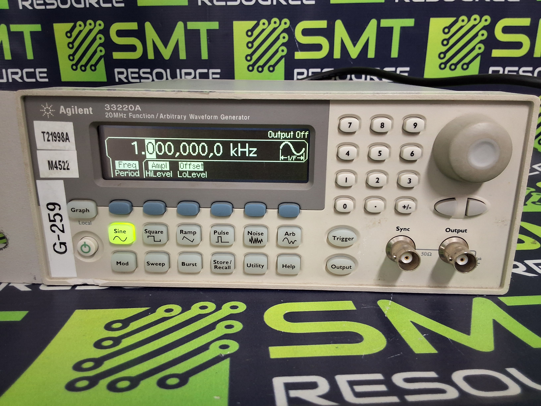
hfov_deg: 63.4
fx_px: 438
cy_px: 203
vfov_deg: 49.7
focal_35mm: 28
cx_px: 270
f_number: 1.9
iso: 160
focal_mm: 2.91
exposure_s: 1/30
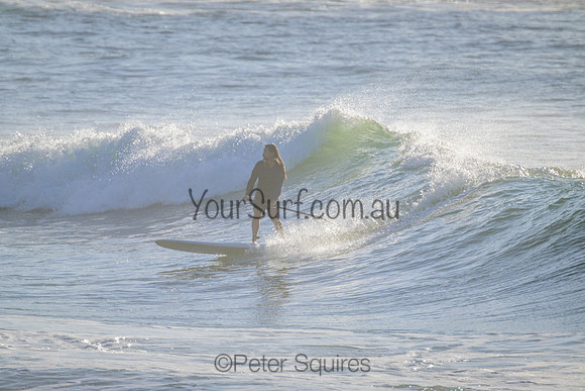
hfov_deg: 2.6
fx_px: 13002
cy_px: 196
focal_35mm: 800
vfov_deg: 1.7
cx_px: 292
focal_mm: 800
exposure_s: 1/2000
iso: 360
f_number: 11
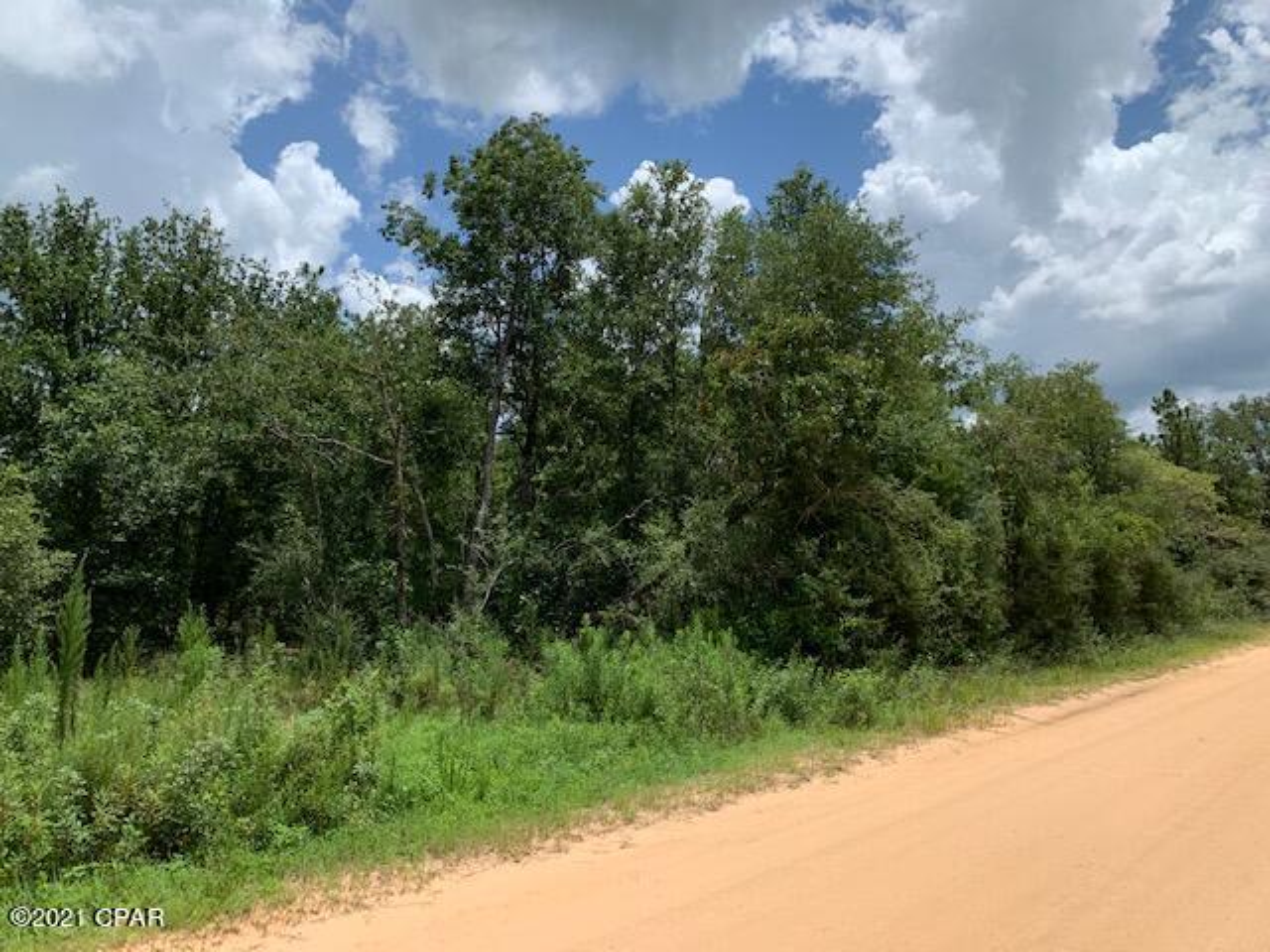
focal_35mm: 26
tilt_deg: +6.7
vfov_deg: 53.1
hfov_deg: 67.3
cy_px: 476
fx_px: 954
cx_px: 635
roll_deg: -0.4
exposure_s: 1/2994
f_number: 1.8
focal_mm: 4.25
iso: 25
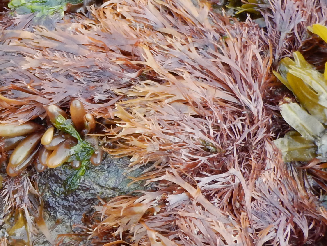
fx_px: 1020
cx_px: -141
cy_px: 87
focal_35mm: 108
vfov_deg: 13.7
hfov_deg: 16.8
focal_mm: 6.1
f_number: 4.2
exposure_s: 1/40
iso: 125
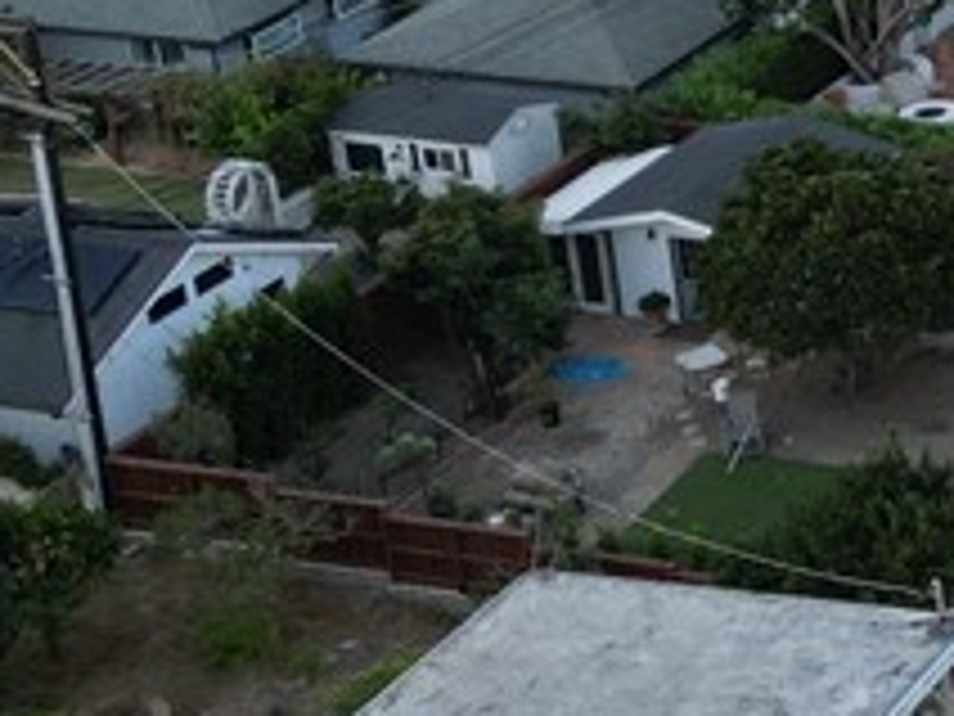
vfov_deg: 12.6
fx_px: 3197
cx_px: 1584
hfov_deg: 15.2
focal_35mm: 116
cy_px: 18
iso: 100
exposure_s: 1/40
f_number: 1.7
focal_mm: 6.72
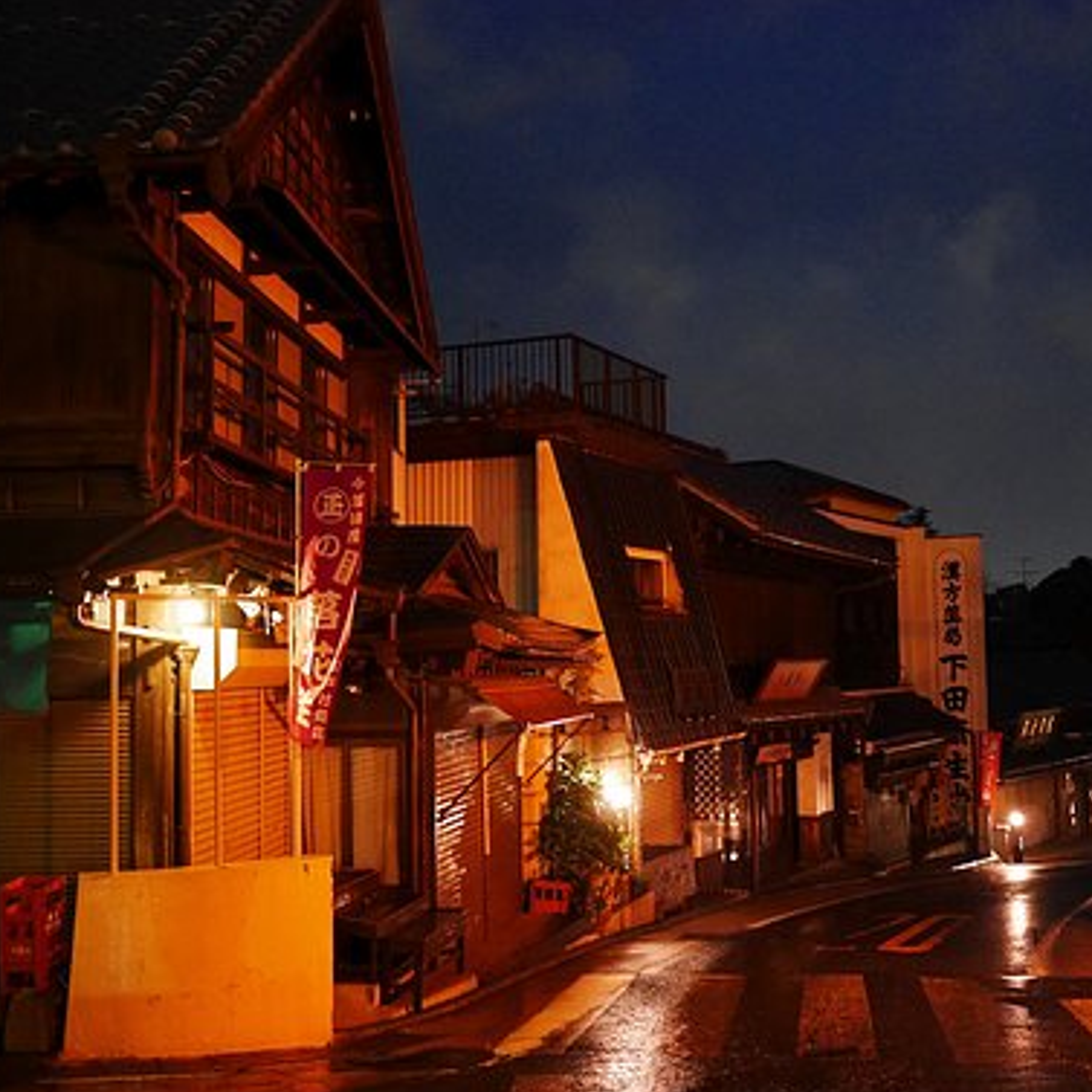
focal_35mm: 48
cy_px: 547
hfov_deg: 35.2
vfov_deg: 35.4
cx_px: 655
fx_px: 1713
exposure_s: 1/40
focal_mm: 20
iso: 3200
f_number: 1.7
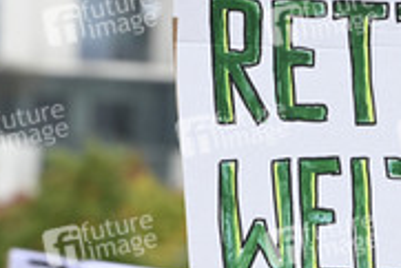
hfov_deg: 3.3
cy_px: 186
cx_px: 484
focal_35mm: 623
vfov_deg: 2.2
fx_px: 6945
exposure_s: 1/250
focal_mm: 250
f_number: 13
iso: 1000
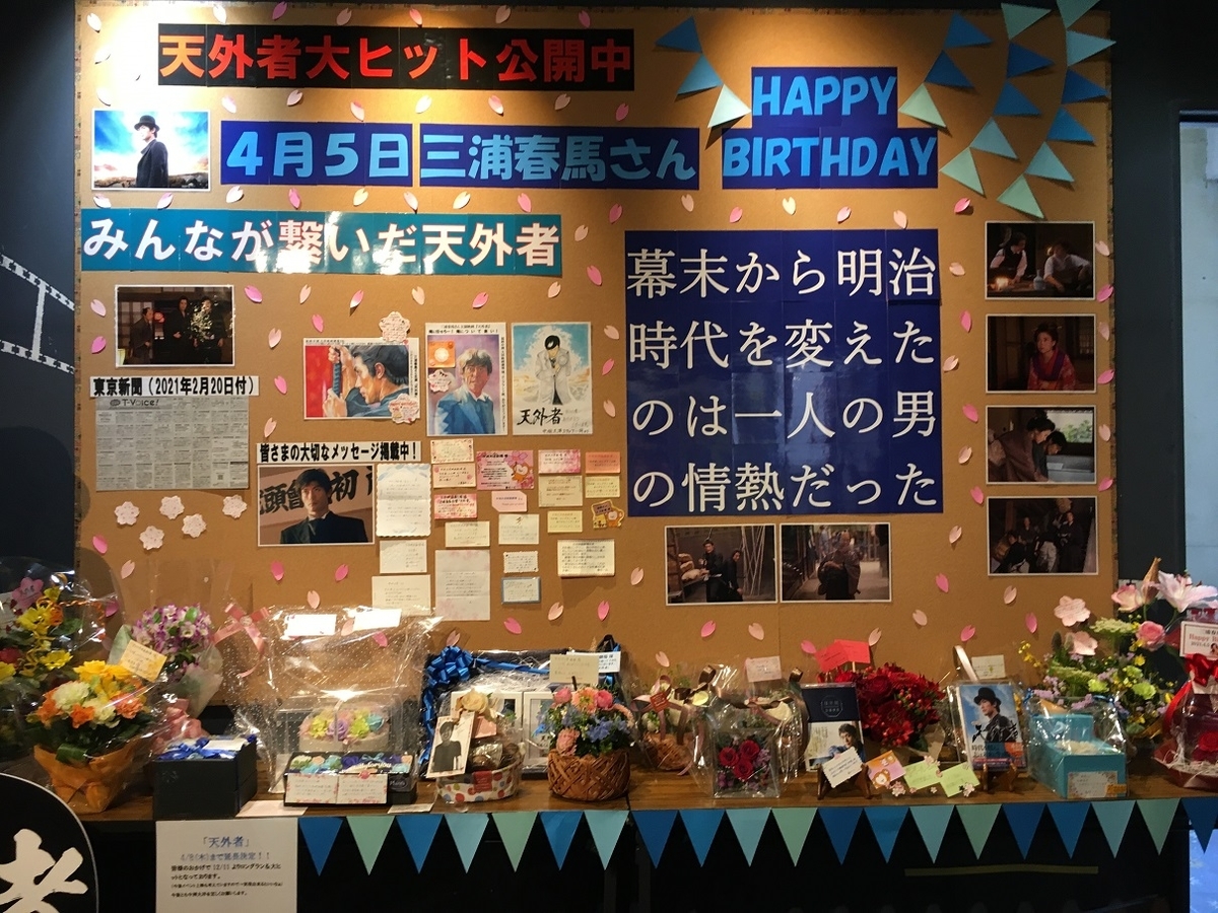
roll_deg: -0.3
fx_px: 1020
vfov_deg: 48.2
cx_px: 609
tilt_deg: +0.2
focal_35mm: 29
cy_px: 456
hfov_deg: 61.7
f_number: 2.2
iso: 80
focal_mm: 4.15
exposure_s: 1/30
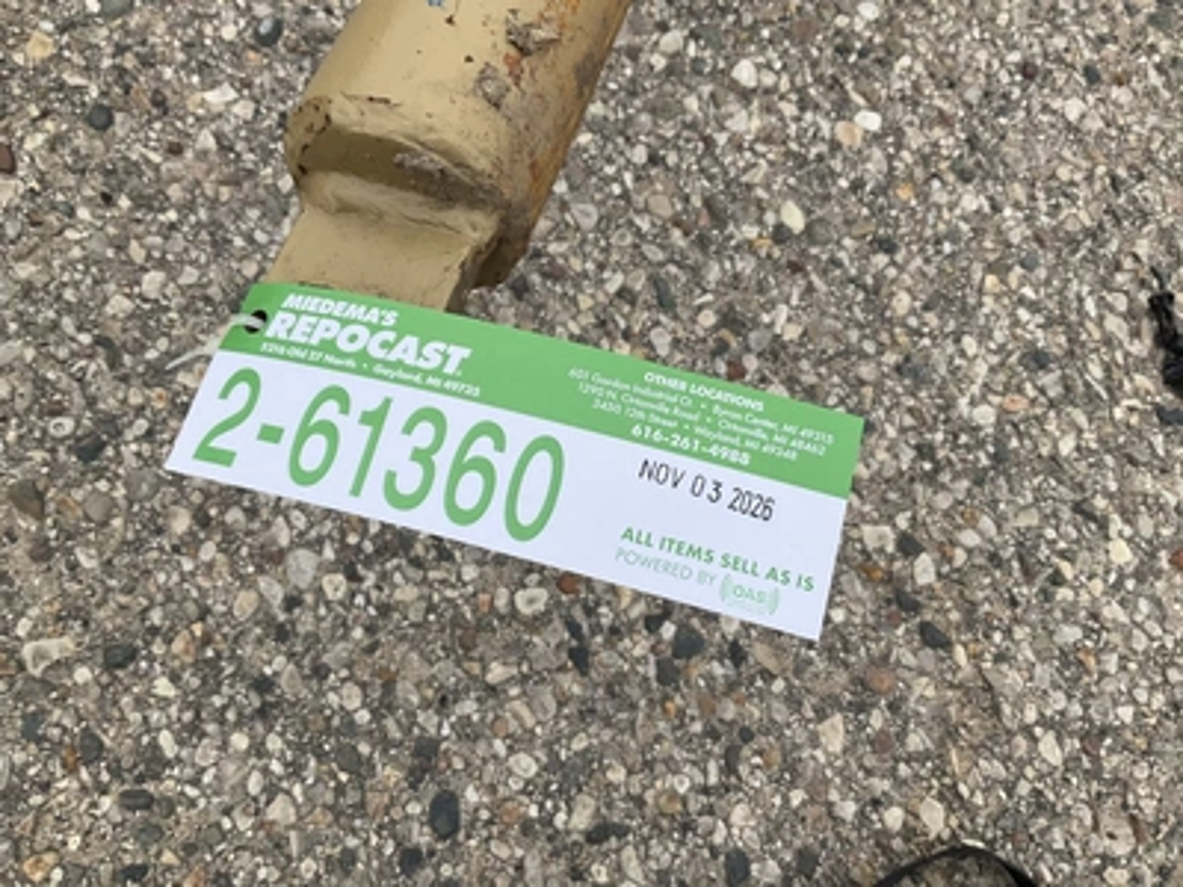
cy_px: 444
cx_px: 592
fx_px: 991
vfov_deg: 48.2
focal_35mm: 29
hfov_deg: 61.7
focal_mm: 3
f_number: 1.8
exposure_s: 1/556
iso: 25
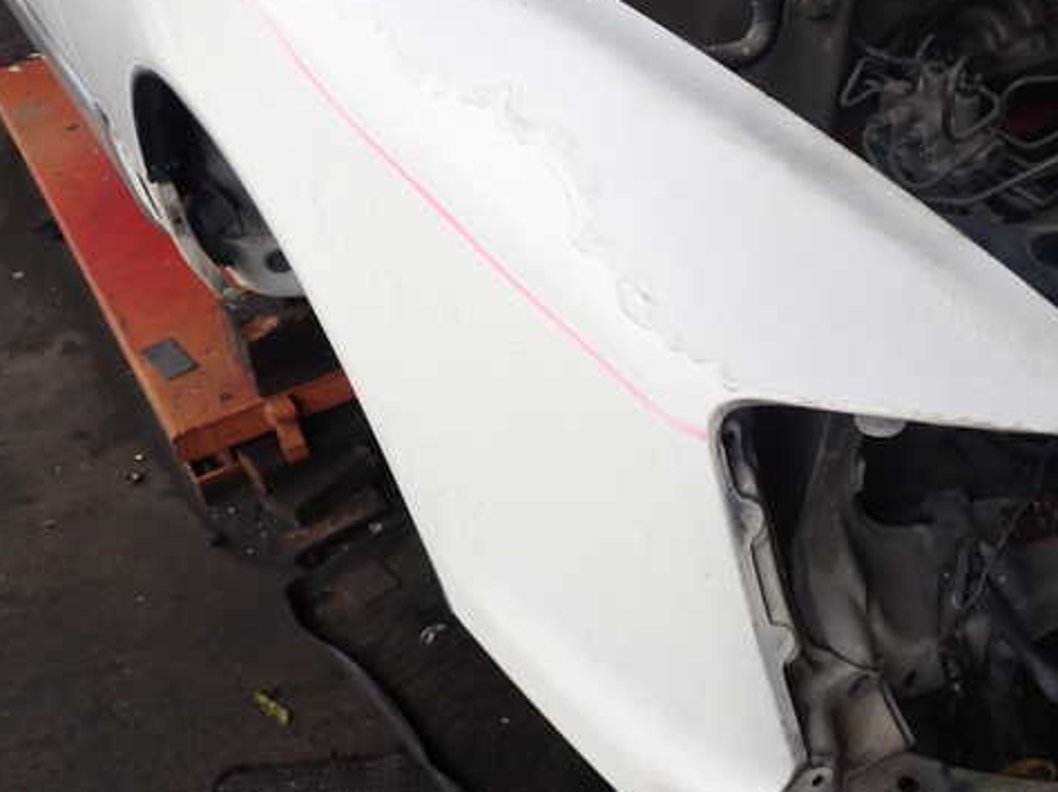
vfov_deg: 37.7
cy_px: 415
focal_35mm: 38
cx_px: 625
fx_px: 1161
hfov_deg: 48.8
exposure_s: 1/320
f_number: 3.2
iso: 100
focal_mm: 5.4
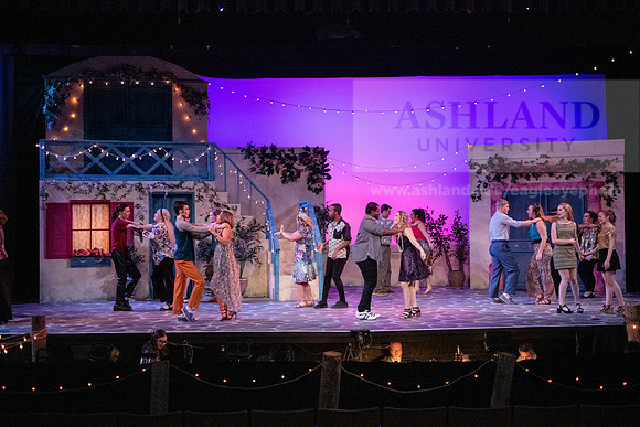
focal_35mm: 50
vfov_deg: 27.0
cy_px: 214
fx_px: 889
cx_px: 320
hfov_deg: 39.6
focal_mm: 50
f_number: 2.8
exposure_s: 1/320
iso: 8000
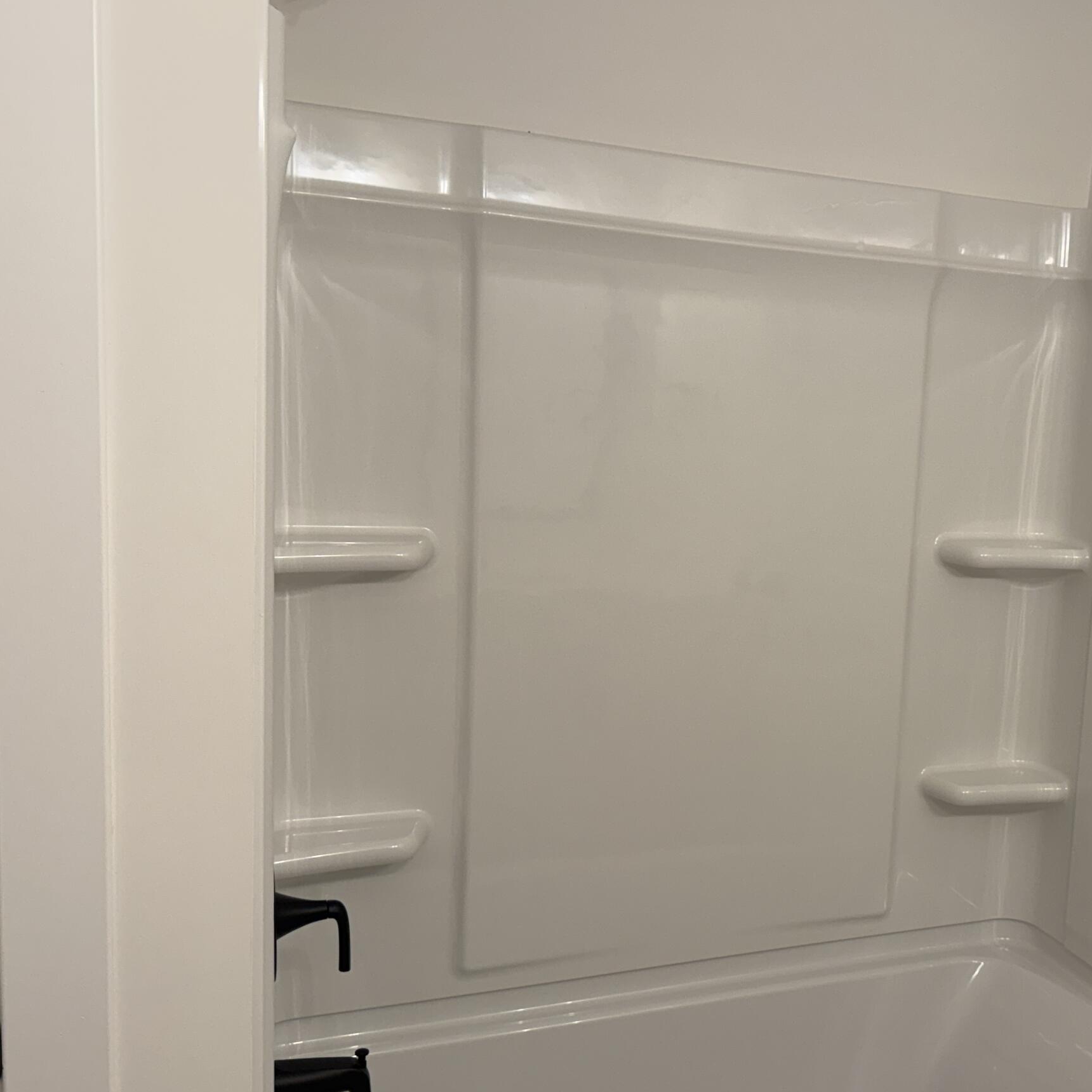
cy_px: 581
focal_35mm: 37
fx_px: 1321
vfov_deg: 44.9
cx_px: 840
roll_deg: -3.4
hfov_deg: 43.3
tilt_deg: -8.4
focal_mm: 6.76
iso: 80
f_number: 1.78
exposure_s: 1/120
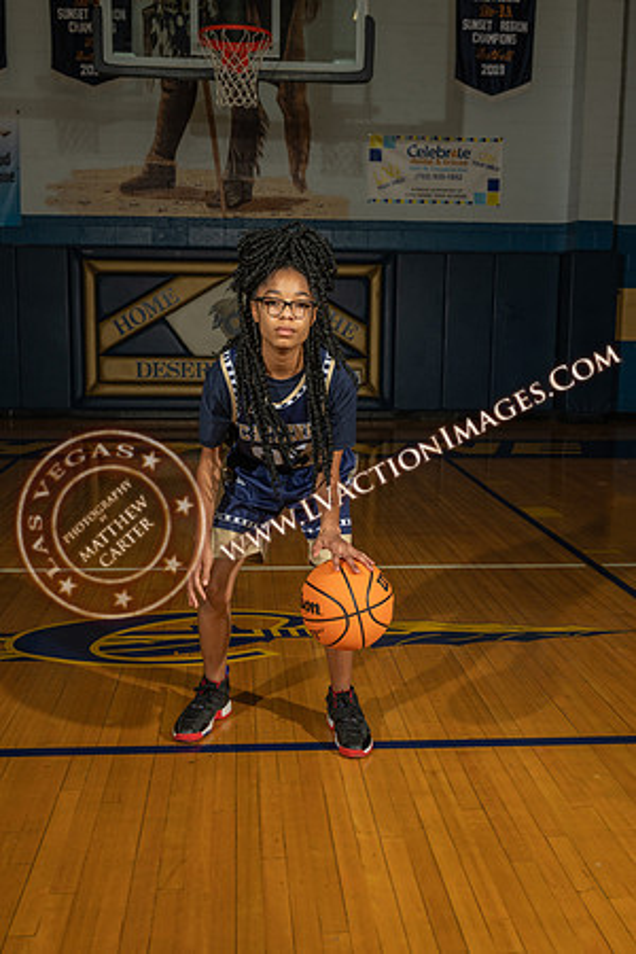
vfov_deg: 50.7
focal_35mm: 38
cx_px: 318
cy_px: 477
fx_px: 1007
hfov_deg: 35.1
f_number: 7.1
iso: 160
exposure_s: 1/200
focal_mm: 38
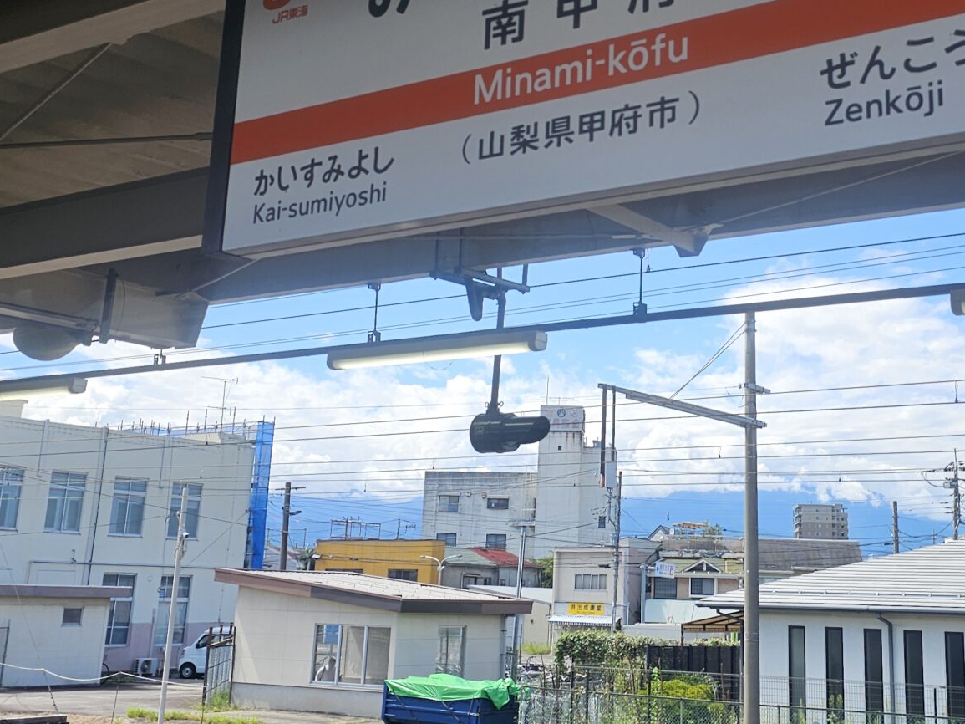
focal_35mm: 51
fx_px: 1422
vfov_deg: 28.1
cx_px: 612
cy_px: 181
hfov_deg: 37.2
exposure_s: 1/418
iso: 10
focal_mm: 6.3
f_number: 1.7
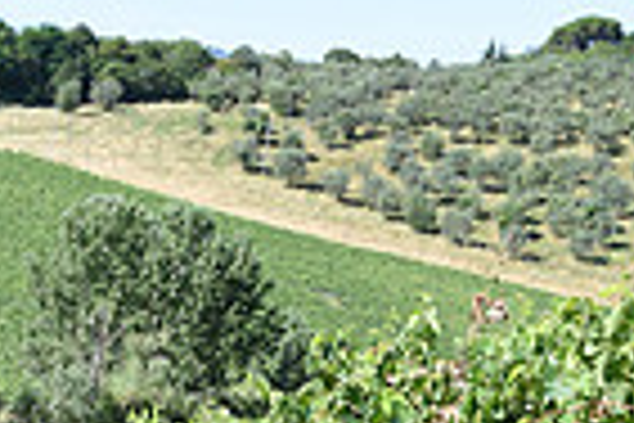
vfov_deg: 11.3
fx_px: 2025
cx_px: -45
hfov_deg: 17.3
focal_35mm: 115
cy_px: 691
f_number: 8
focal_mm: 28
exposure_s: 1/200
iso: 160
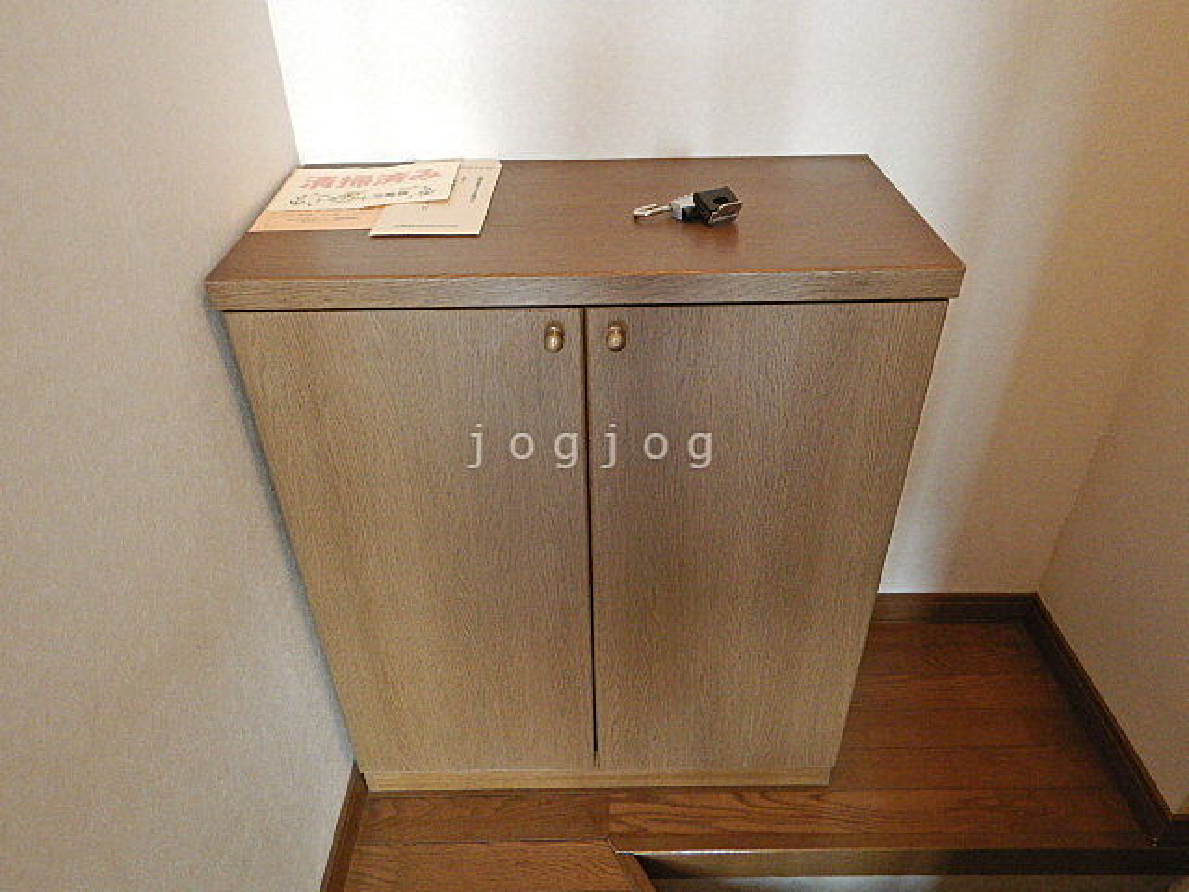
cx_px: 594
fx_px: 824
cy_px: 446
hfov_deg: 71.6
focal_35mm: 24
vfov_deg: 56.8
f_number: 2.8
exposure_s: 1/13
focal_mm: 4.3
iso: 200
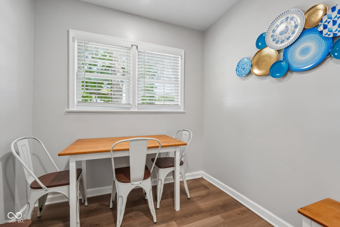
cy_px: 114
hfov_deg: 96.7
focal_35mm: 16
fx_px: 151
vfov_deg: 73.7
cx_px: 170
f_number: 8
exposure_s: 1/30
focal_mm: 16
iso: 640
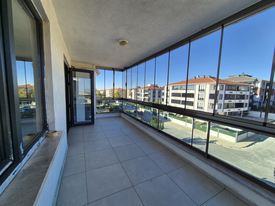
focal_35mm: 13
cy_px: 103
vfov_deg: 89.9
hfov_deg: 106.2
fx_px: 103
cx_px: 138
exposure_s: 1/718
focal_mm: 2.2
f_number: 2.2
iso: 80
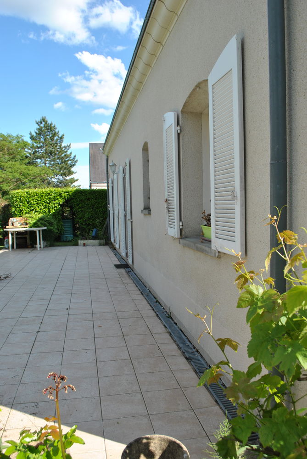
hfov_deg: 48.0
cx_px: 154
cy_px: 230
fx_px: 345
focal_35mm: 27
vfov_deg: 67.3
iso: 100
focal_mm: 18
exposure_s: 1/200
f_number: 6.3
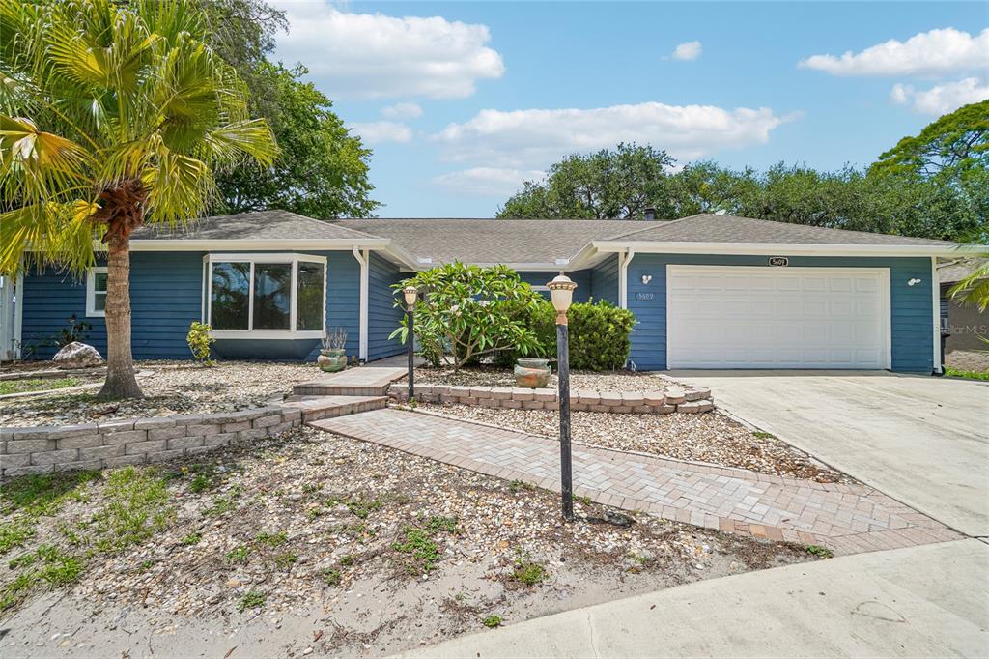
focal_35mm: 15
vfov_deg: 77.3
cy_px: 330
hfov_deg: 100.4
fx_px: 412
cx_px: 494
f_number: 8
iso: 100
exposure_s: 1/350
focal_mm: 10
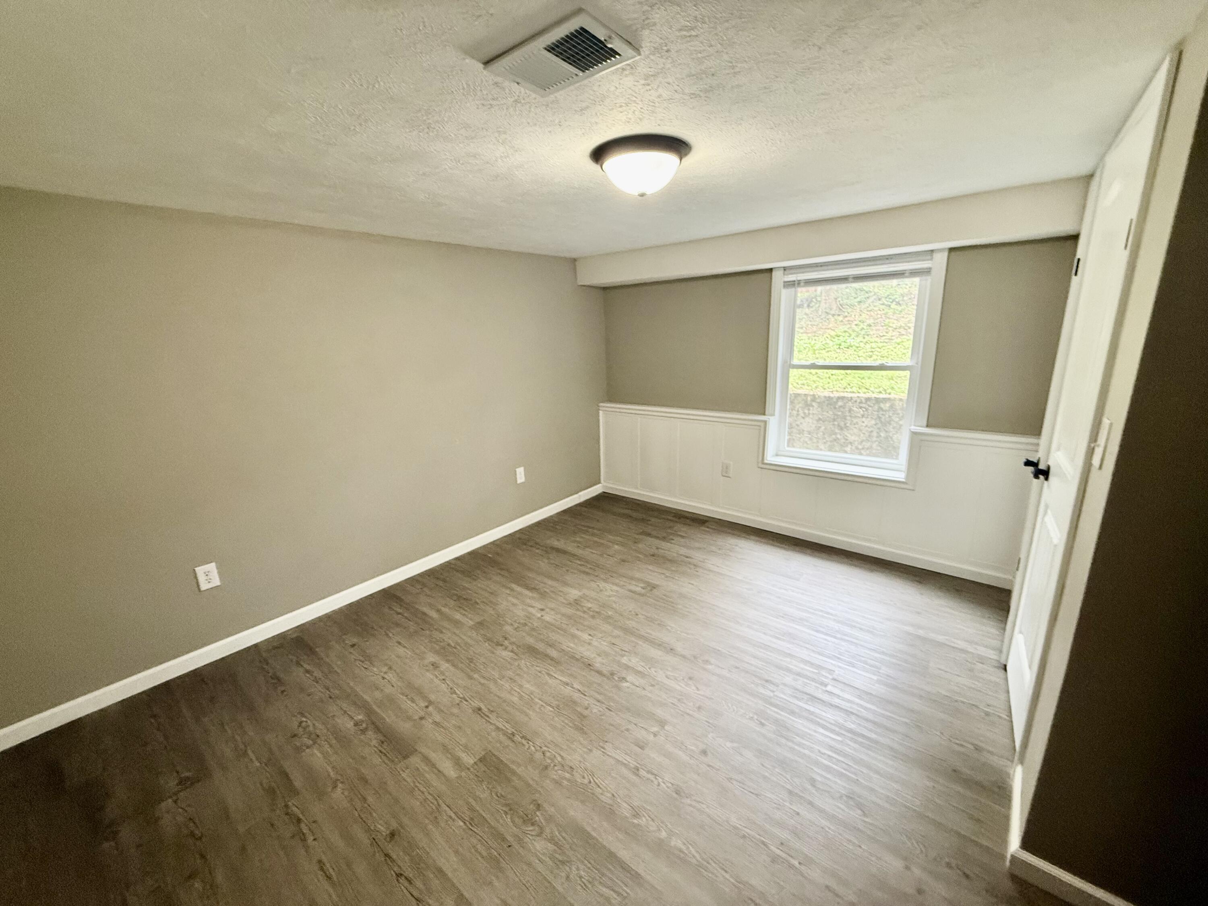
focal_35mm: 14
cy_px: 453
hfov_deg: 102.1
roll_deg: +1.2
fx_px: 489
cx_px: 604
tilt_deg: -10.2
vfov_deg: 85.7
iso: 400
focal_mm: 2.22
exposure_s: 1/60
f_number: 2.2
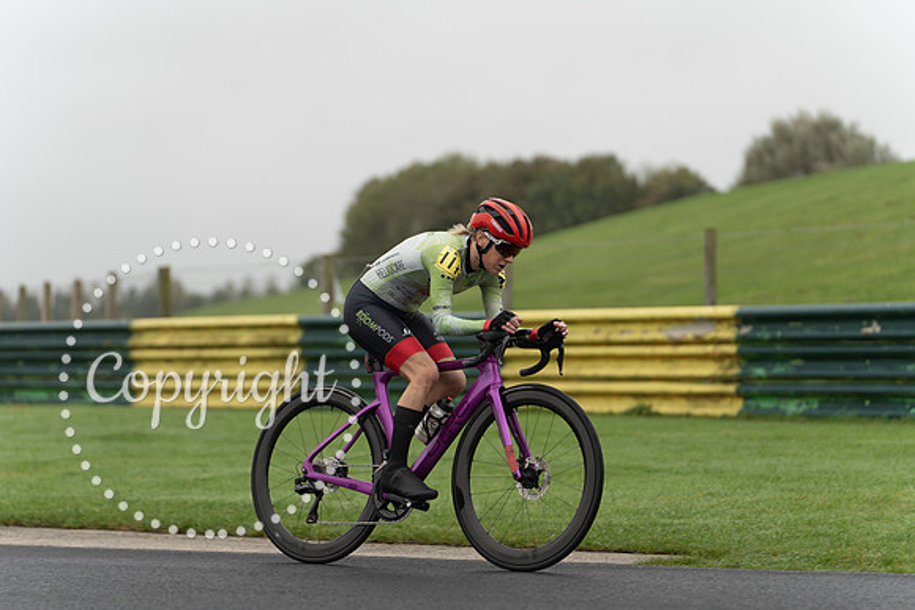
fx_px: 3152
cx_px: 458
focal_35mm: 124
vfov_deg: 11.1
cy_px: 305
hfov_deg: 16.5
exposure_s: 1/1000
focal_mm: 124
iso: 200
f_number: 2.8
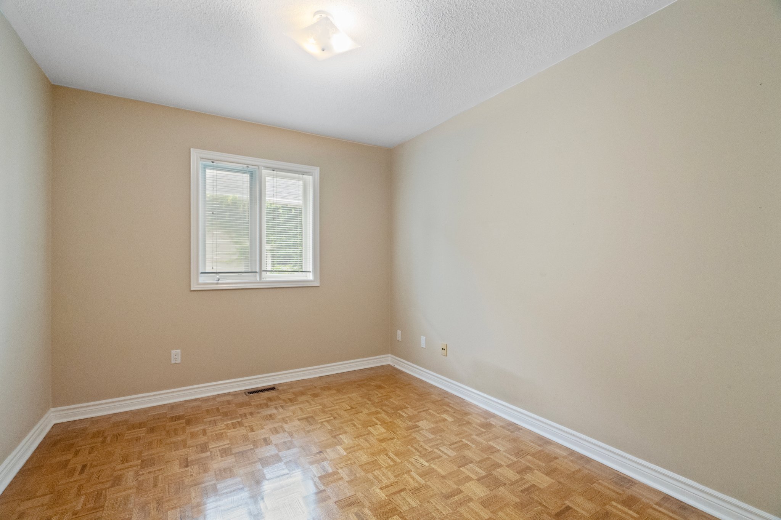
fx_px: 347
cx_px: 390
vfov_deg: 73.7
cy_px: 260
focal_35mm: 16
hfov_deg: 96.7
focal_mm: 16
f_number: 9
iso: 10000
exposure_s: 1/30
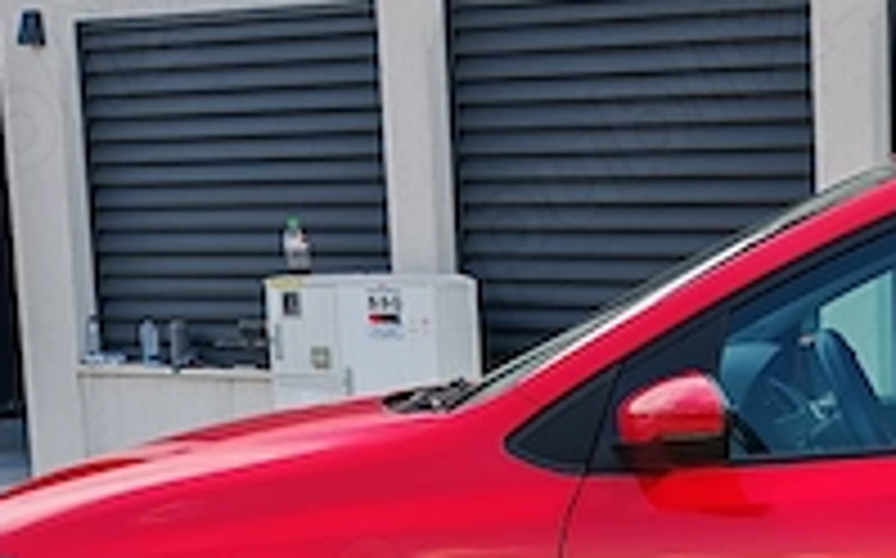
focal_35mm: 99
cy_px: 796
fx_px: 2415
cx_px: 1063
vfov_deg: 12.6
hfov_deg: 19.8
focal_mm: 6.83
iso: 100
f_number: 2
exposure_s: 1/2100
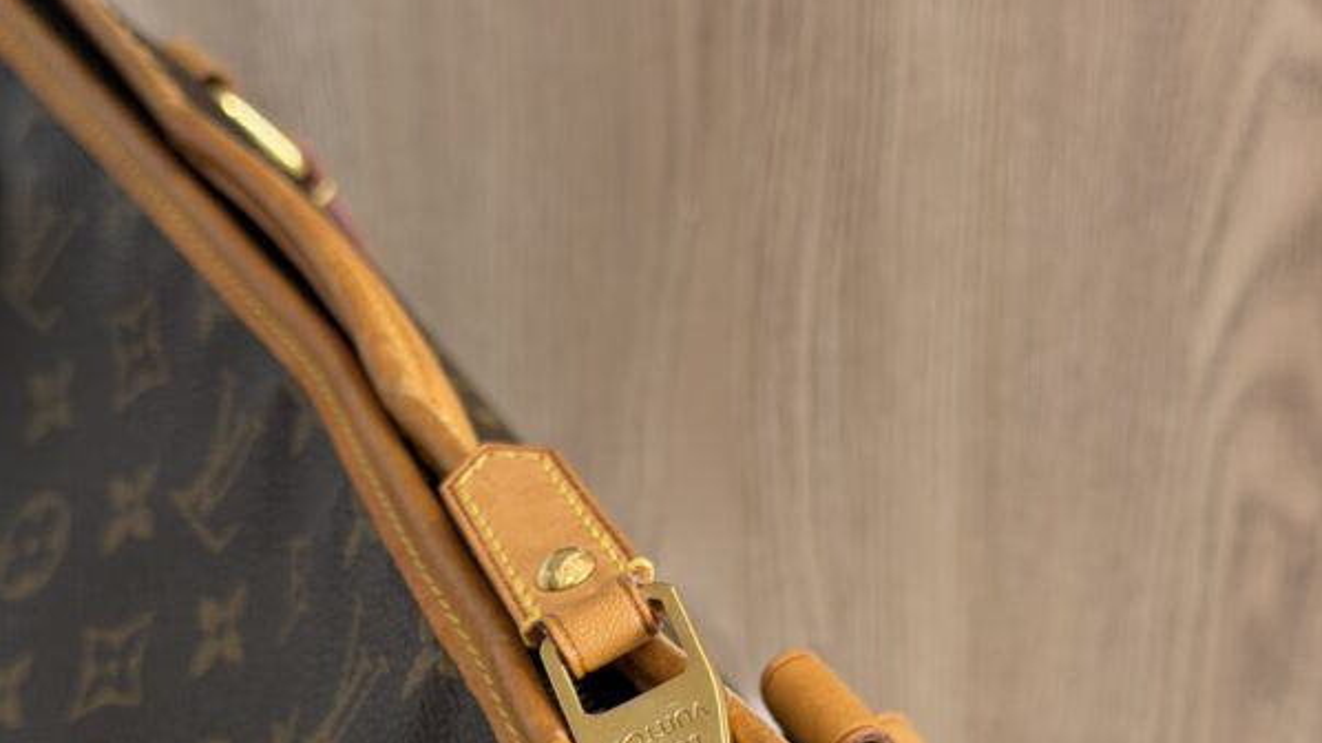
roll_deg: +0.6
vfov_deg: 16.6
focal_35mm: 70
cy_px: 849
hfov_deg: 30.2
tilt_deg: -38.3
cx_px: 661
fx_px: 2453
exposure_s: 1/60
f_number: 1.78
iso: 80
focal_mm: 6.76
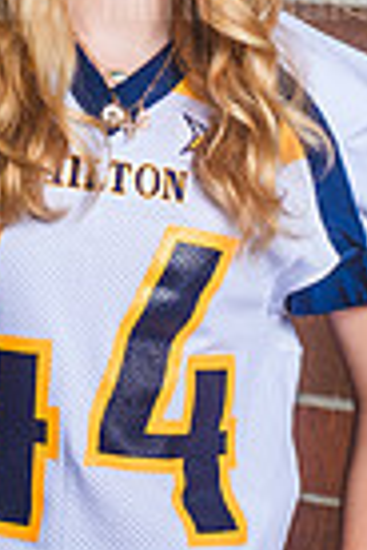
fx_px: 2492
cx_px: 92
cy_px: 163
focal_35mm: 163
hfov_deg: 8.4
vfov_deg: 12.6
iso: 125
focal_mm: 50
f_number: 4.5
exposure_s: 1/250
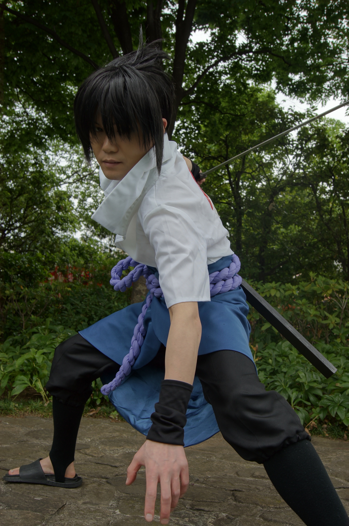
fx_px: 481
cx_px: 174
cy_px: 263
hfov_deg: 39.8
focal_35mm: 33
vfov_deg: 57.3
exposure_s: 1/80
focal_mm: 22
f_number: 5.6
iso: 100
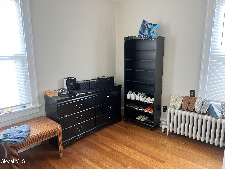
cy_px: 84
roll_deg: +0.1
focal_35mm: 26
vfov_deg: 53.1
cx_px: 112
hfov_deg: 67.3
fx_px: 169
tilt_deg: -10.5
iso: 160
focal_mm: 5.7
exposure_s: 1/60
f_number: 1.5
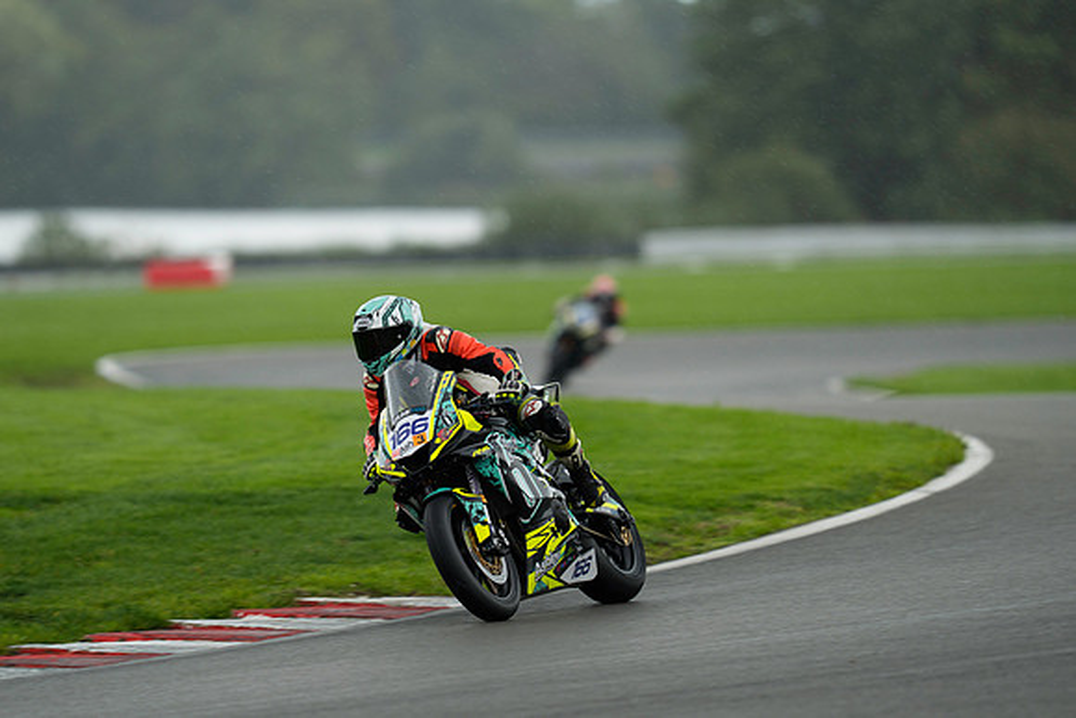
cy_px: 359
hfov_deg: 5.2
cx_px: 538
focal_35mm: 400
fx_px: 11958
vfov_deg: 3.4
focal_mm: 400
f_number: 3.5
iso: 400
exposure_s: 1/320
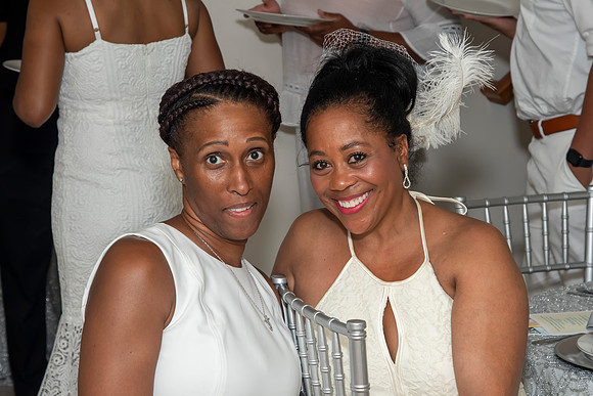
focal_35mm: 94
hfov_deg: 21.7
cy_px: 192
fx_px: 1547
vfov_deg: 14.6
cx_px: 324
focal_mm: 50
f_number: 5.6
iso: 400
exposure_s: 1/250
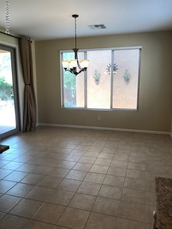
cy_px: 114
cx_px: 86
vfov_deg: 63.4
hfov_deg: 49.7
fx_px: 186
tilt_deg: -10.4
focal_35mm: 28
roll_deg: +0.7
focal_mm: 3.99
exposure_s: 1/120
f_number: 1.8
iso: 32
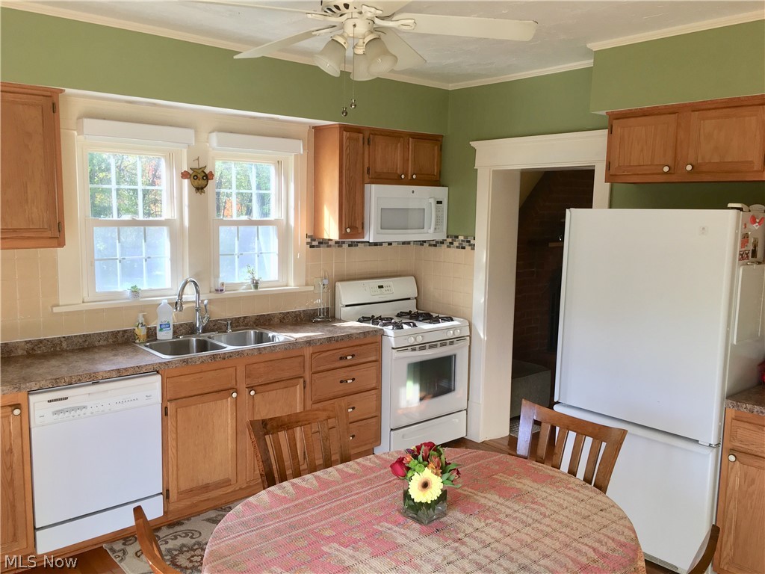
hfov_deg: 61.7
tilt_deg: -6.8
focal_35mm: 29
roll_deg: -0.9
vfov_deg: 48.2
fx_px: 641
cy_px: 287
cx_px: 382
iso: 32
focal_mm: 4.15
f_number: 2.2
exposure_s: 1/60
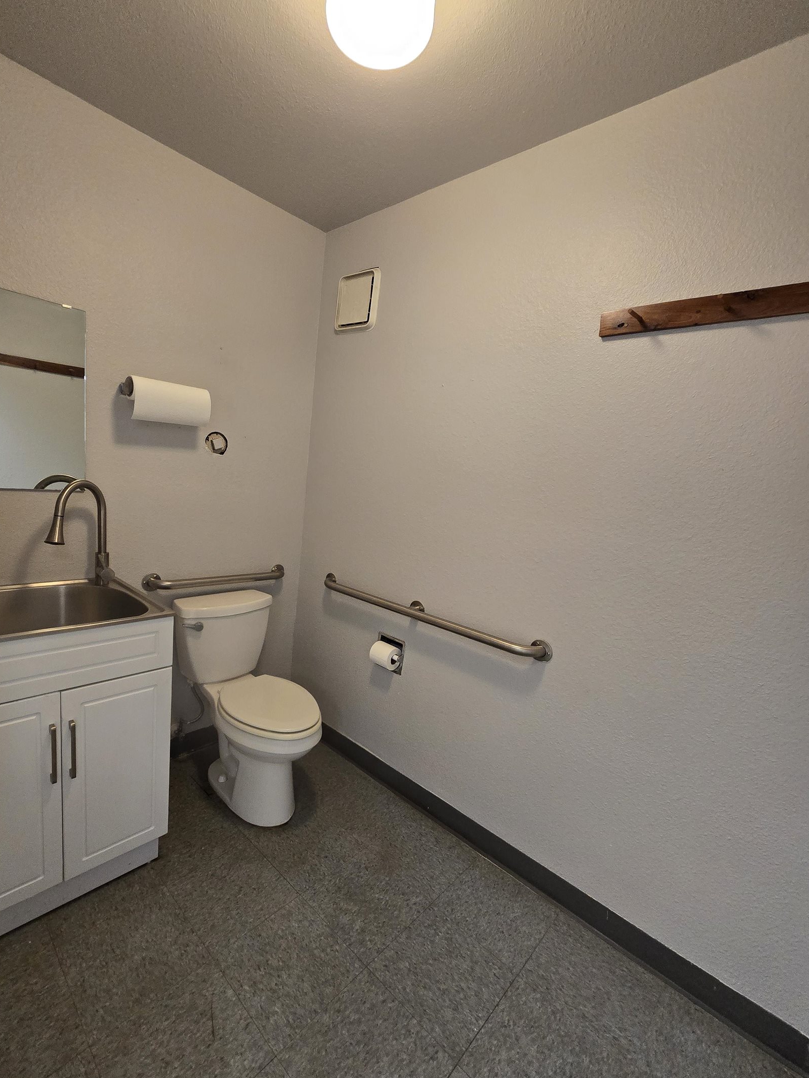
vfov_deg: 102.0
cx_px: 381
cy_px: 556
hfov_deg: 85.6
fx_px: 436
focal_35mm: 14
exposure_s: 1/60
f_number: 2.2
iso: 320
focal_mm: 2.2
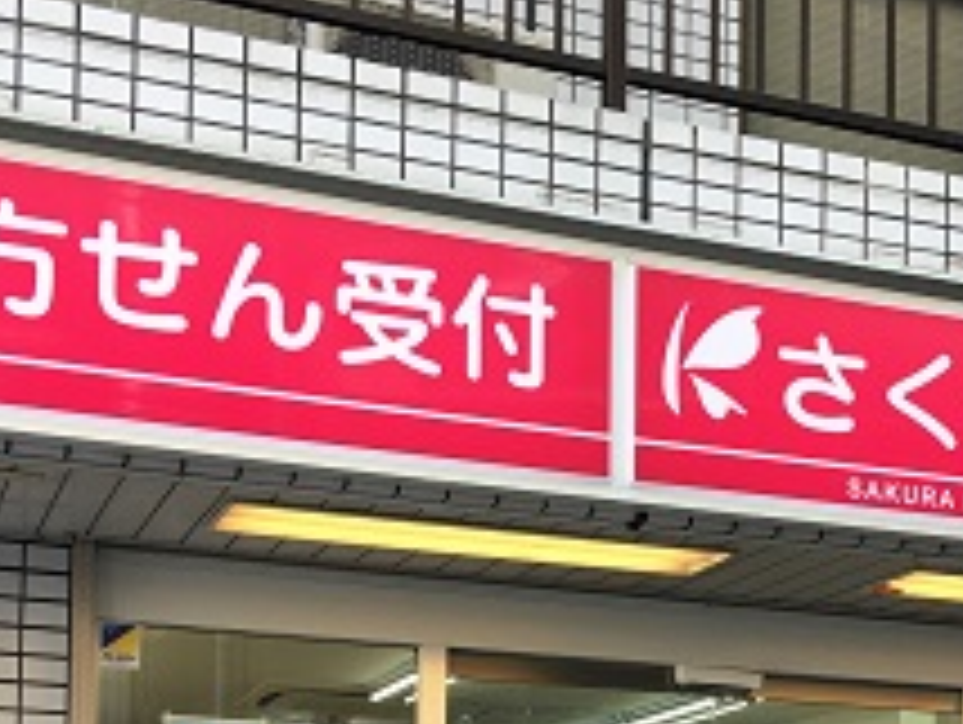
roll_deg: -0.5
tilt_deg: +4.2
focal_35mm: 65
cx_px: 747
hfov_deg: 29.2
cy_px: 773
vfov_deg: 21.6
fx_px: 1810
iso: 25
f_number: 2.2
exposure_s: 1/120
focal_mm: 4.15
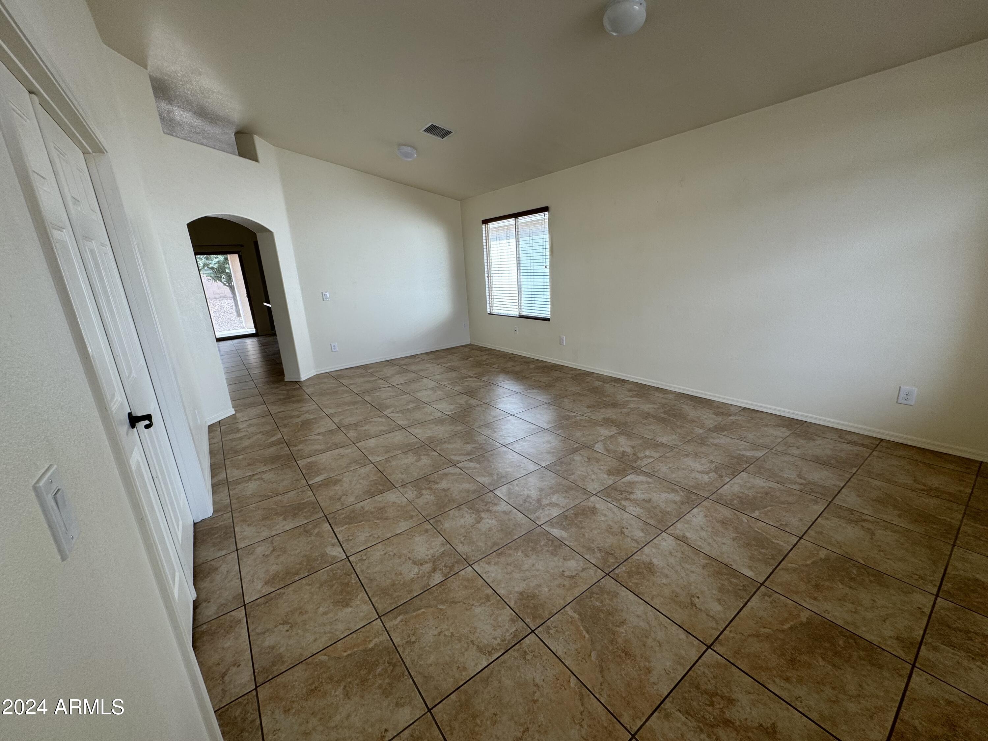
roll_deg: +3.2
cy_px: 370
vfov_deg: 85.7
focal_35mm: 14
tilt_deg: -14.8
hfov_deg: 102.1
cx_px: 494
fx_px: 400
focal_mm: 2.22
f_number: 2.2
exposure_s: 1/99
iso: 50
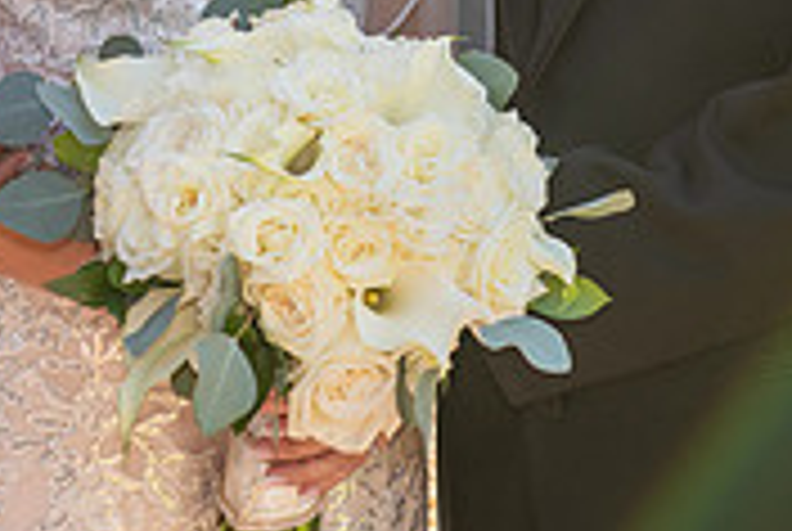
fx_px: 4496
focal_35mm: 204
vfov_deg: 6.7
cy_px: -290
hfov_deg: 10.0
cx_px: 158
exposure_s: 1/250
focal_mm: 62
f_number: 5.6
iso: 200
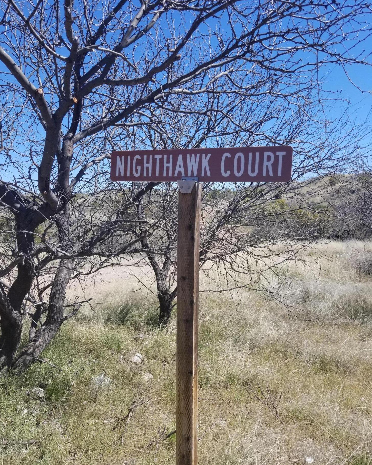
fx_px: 385
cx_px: 183
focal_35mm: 28
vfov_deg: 62.2
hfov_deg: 51.5
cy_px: 248
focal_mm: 4.25
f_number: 1.7
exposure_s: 1/1596
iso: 50
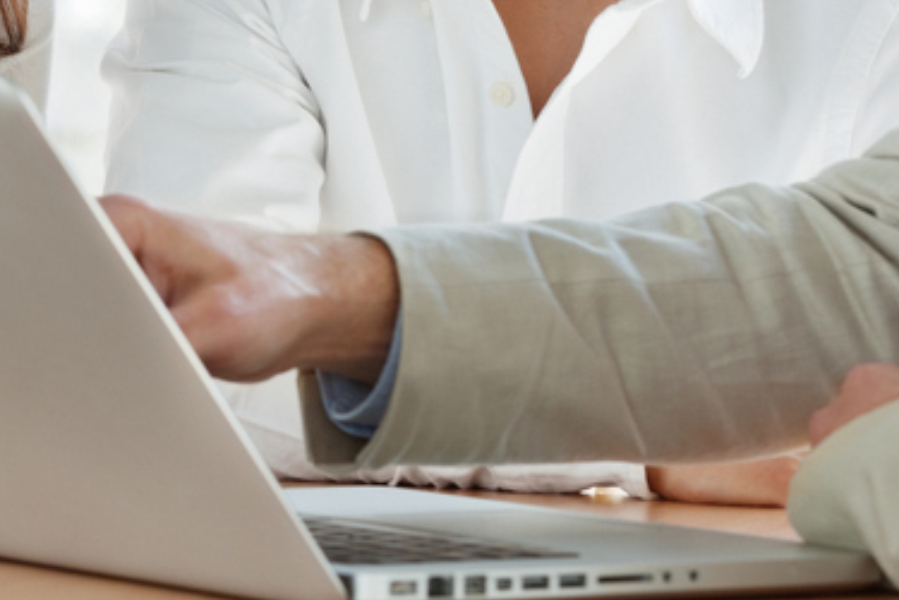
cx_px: 333
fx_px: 6517
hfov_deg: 7.9
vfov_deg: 5.2
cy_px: -127
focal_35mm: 261
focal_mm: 78
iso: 200
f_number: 6.3
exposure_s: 1/60
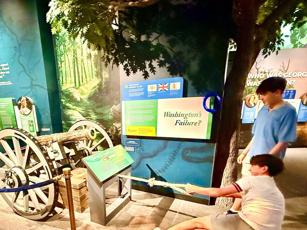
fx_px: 186
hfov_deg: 77.9
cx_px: 119
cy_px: 161
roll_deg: +1.8
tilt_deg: -16.5
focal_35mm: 21
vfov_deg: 61.2
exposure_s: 1/46
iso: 1250
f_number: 2.2
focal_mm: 2.22
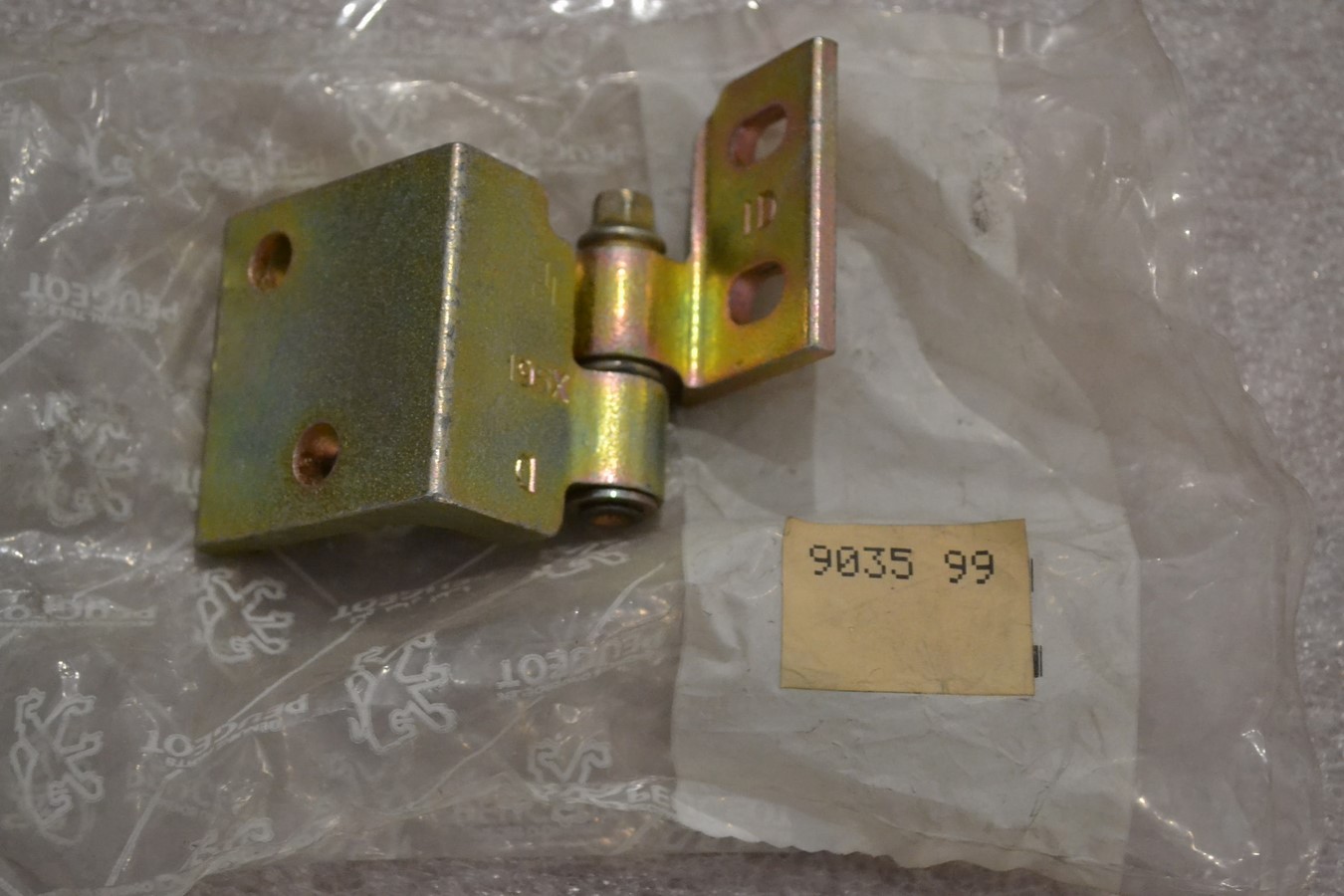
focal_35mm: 60
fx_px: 2240
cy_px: 448
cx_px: 672
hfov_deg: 33.4
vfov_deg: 22.6
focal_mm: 40
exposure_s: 1/40
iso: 3200
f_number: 5.3
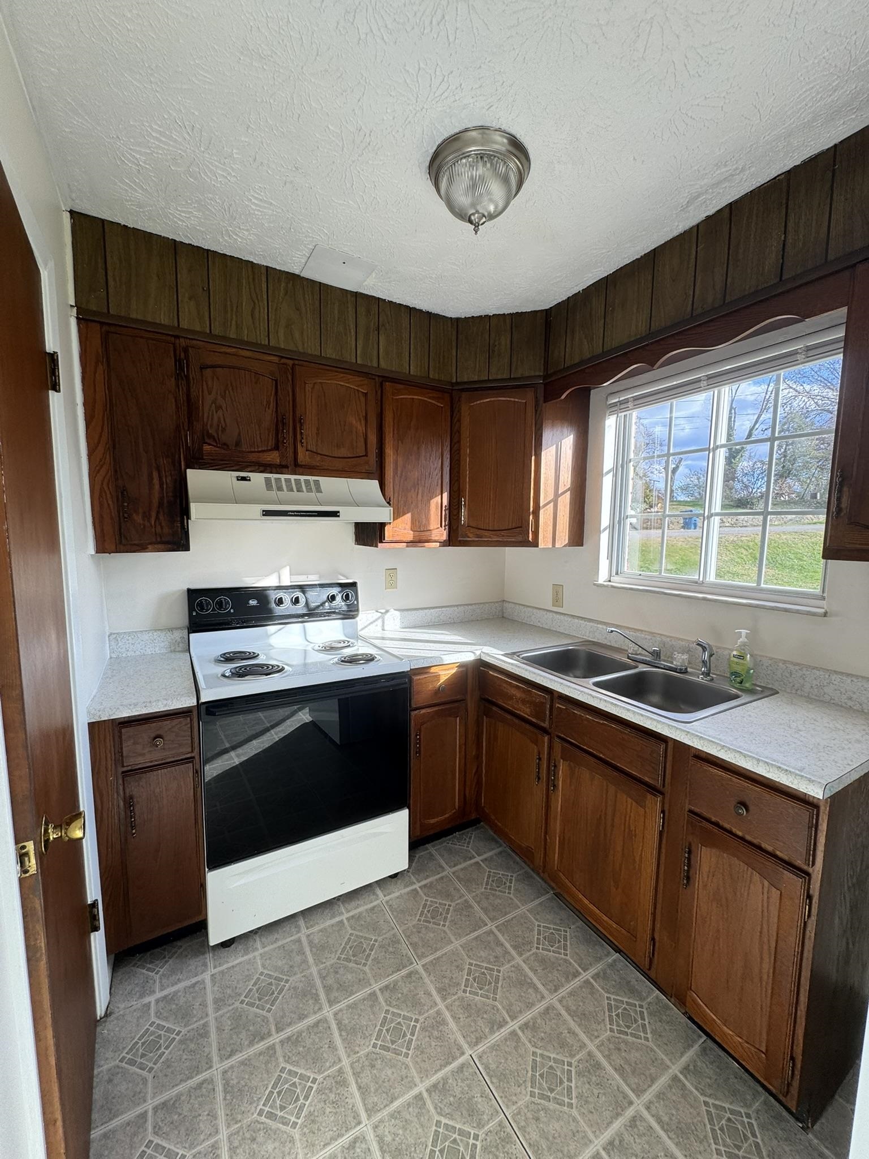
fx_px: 469
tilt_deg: -6.0
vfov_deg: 102.1
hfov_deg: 85.7
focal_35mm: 14
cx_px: 434
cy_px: 580
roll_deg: -1.0
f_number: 2.2
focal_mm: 2.22
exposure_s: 1/186
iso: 40
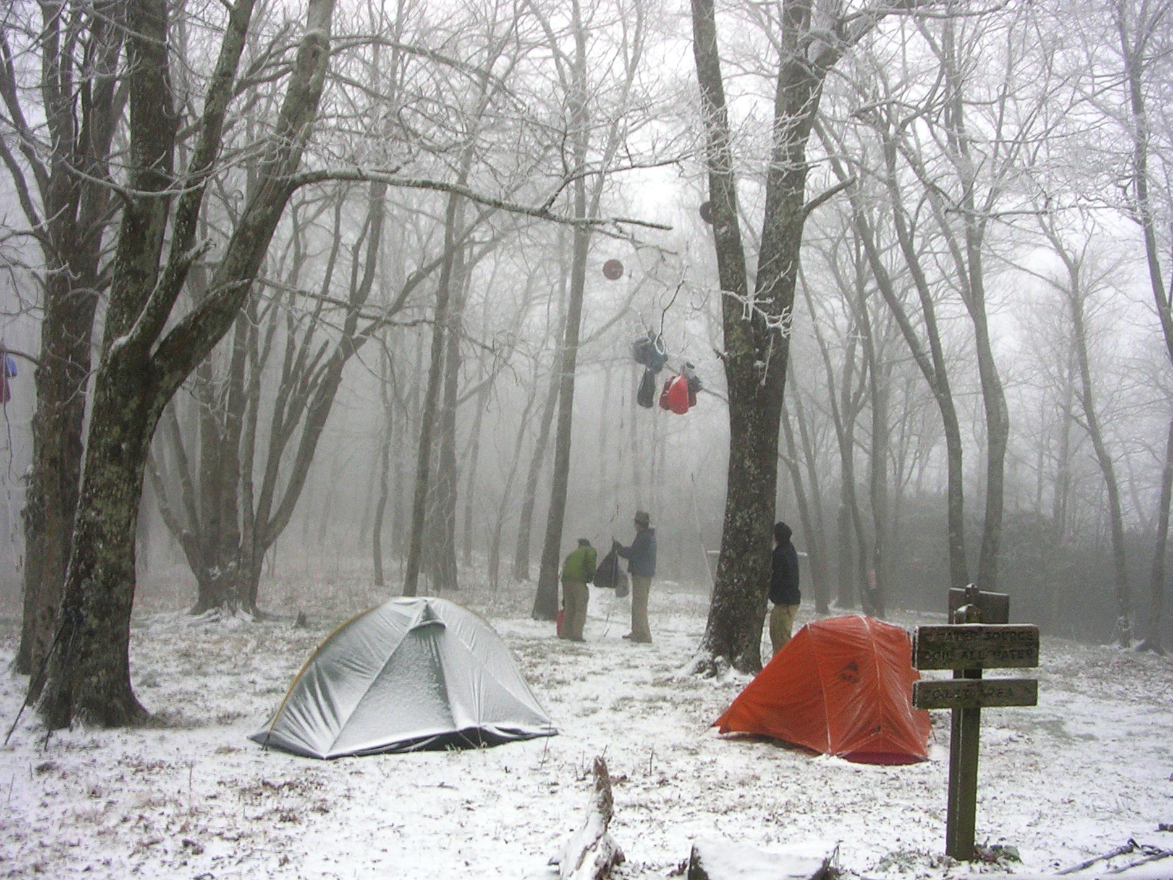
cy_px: 463
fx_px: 1390
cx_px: 598
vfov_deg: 35.1
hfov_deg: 45.8
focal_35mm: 41
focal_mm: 5.8
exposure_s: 1/10.1
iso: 50
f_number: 2.8
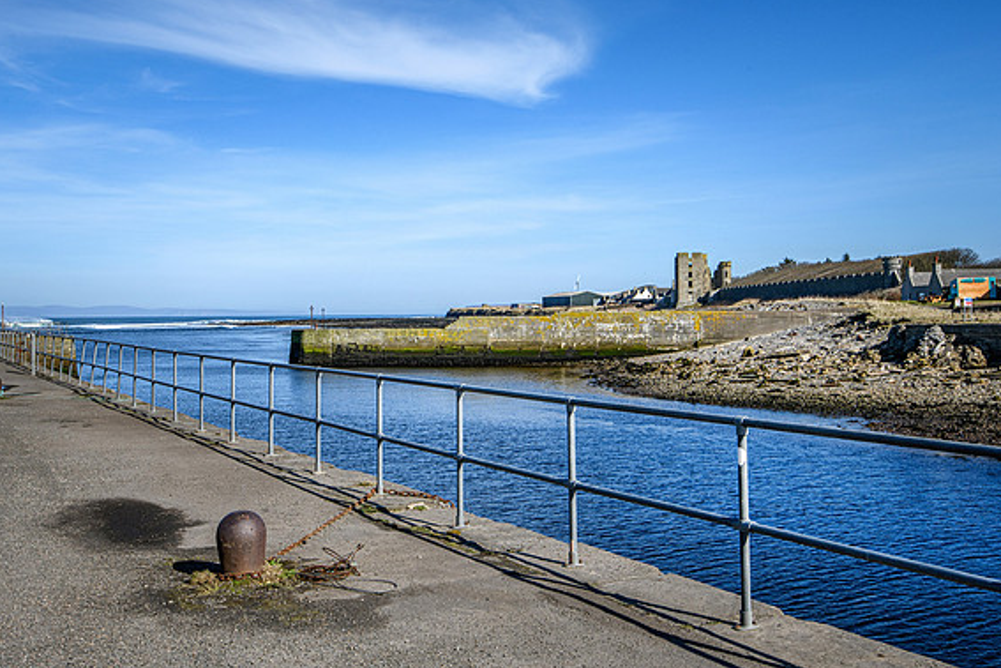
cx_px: 490
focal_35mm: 39
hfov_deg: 49.6
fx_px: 1084
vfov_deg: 34.2
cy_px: 308
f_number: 13
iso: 400
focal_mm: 35
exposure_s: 1/800
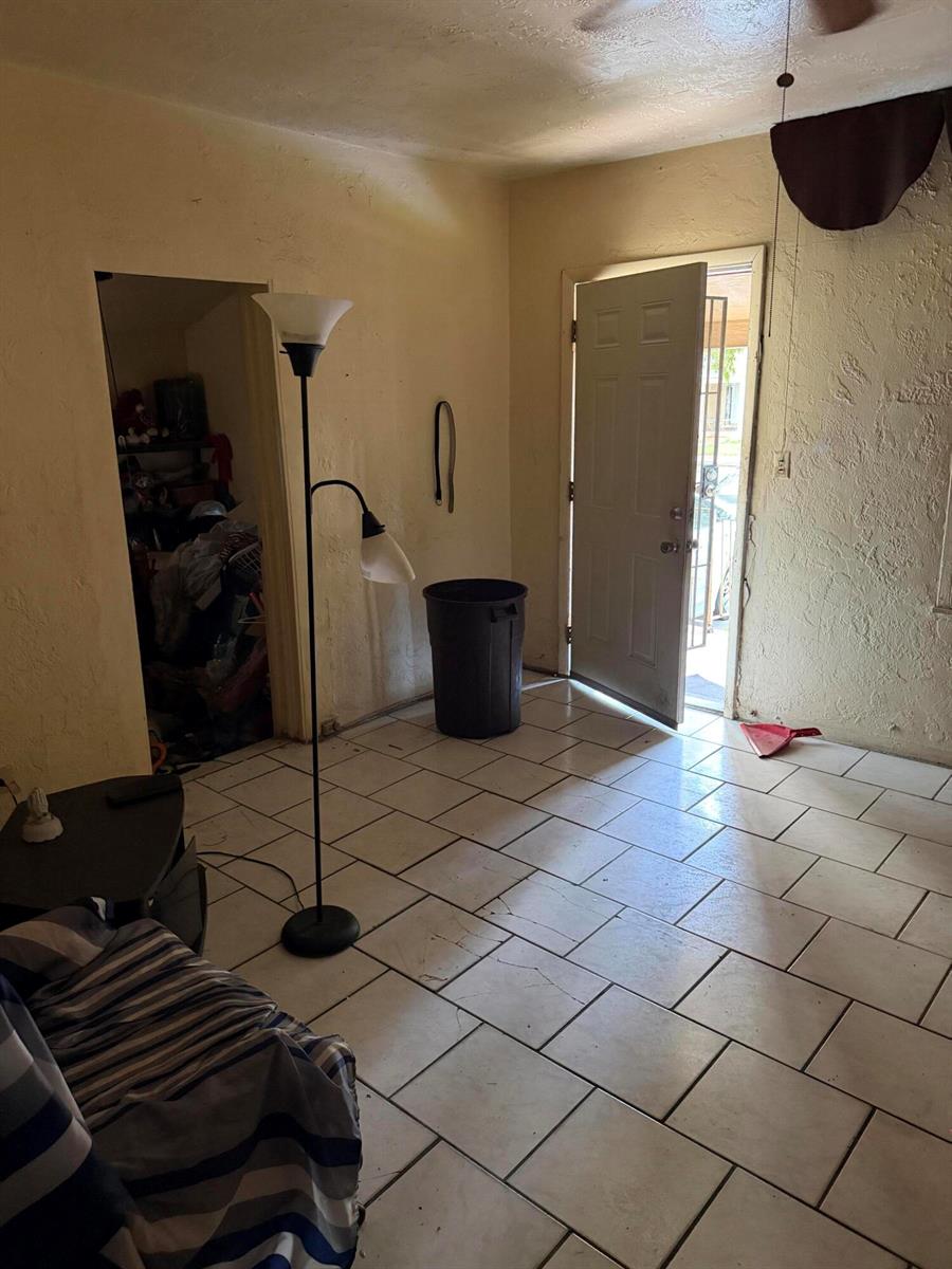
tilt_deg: -14.9
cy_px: 634
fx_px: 880
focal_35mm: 24
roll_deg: +2.3
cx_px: 476
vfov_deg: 71.6
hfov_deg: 56.8
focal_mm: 6.76
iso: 800
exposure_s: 1/49
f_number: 1.78
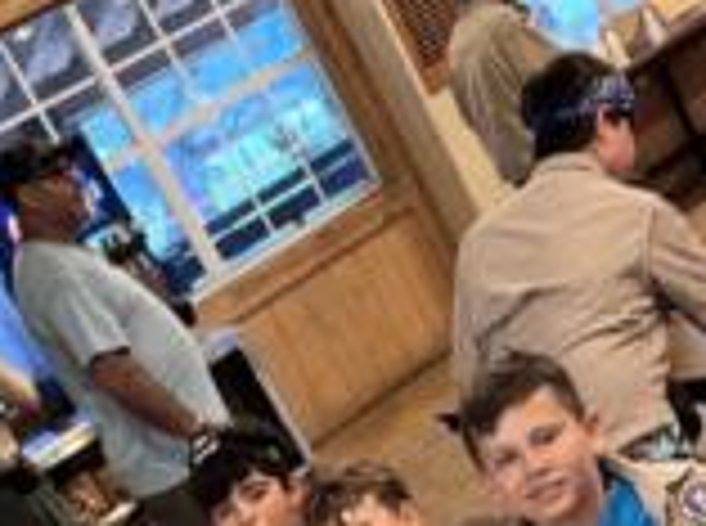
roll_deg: +30.0
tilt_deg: -19.6
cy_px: 654
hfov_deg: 23.4
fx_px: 1689
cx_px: 499
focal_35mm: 83
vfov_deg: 16.8
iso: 500
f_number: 1.5
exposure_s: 1/40
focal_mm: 5.7
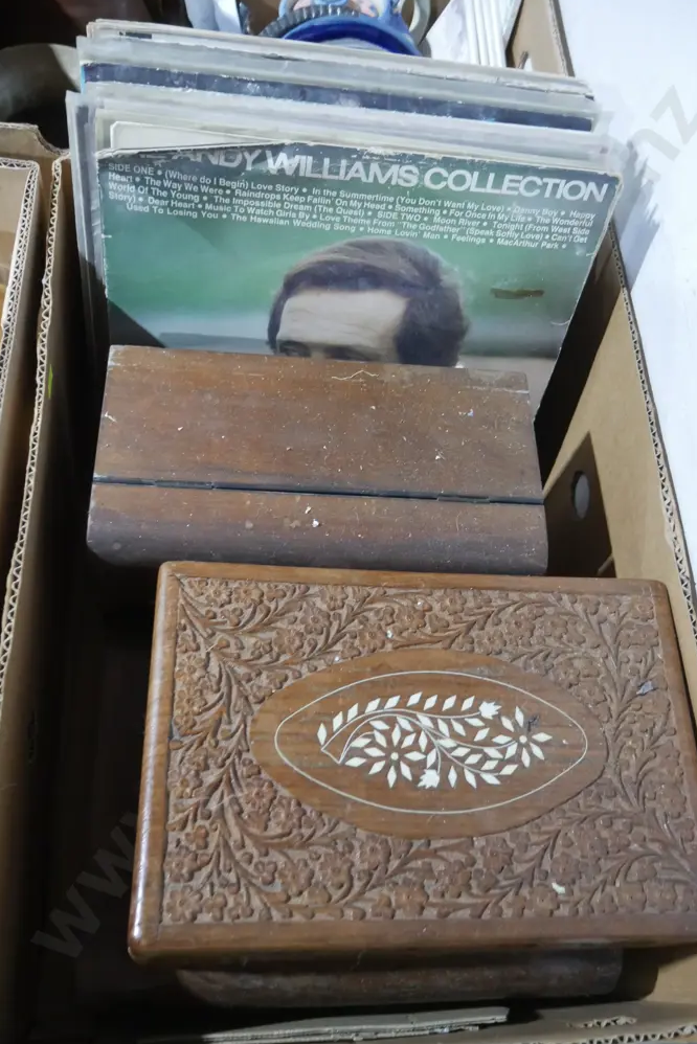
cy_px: 527
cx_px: 368
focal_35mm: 32
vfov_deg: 58.7
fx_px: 929
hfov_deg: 41.1
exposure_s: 1/60
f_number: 3.6
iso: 2500
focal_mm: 15
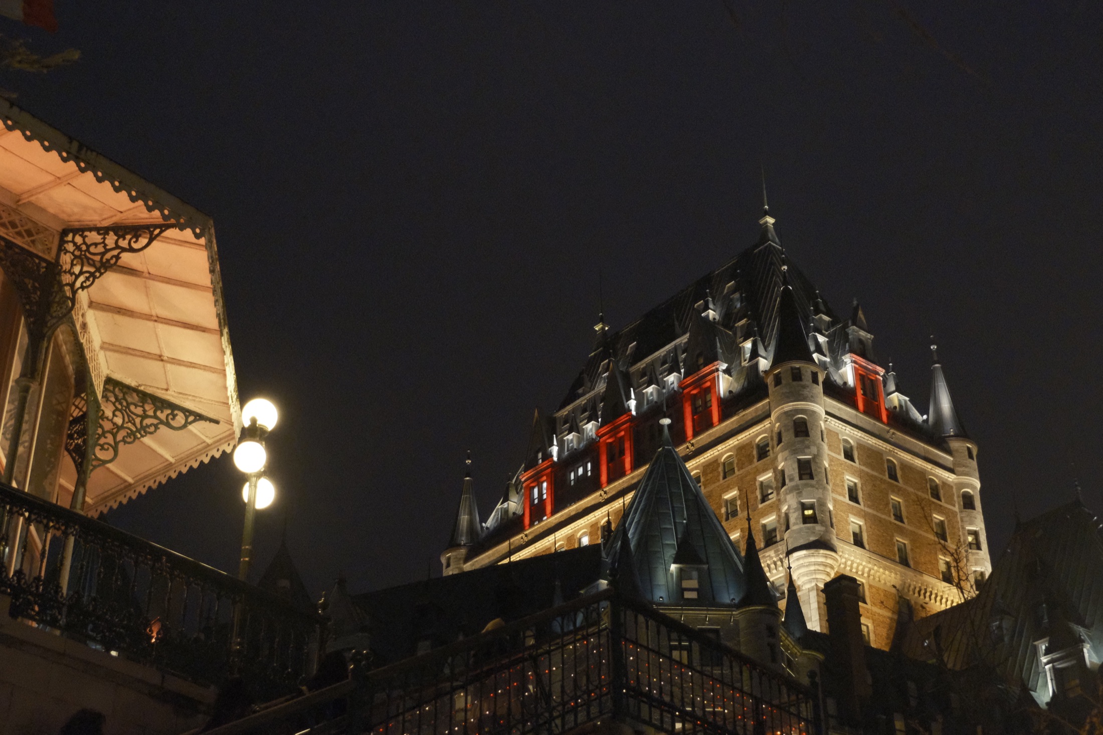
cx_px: 552
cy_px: 368
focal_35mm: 53
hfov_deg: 37.5
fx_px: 1624
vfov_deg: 25.5
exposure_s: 1/125
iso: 10000
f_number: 5
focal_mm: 35.3
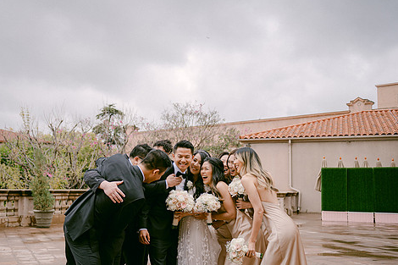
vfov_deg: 35.0
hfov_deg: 50.5
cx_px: 167
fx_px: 420
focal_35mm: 38
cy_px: 153
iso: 100
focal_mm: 28
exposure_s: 1/1250
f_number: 2.8
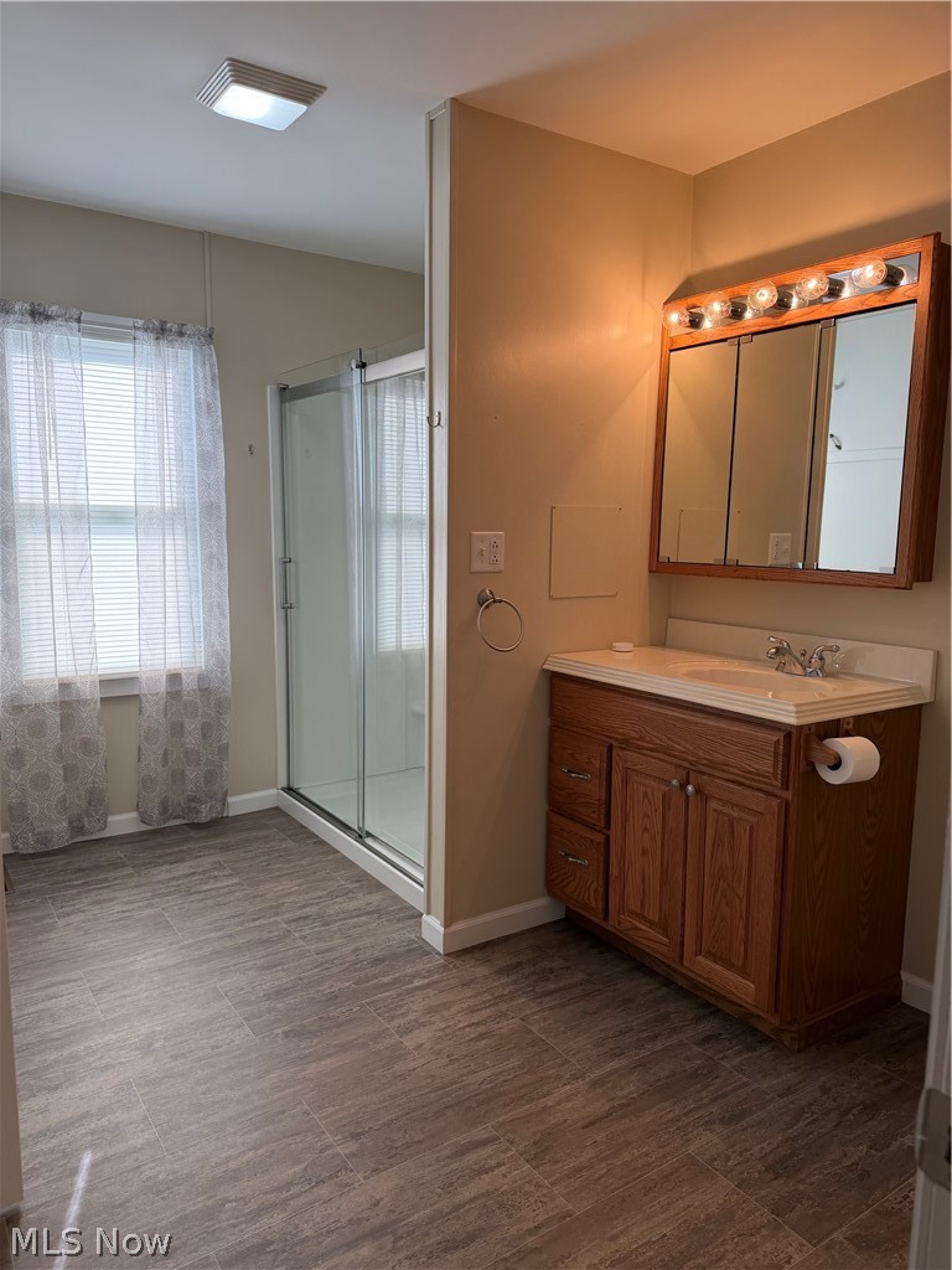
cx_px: 476
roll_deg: -1.2
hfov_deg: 56.8
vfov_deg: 71.6
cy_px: 635
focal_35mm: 24
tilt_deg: -7.3
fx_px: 880
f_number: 1.78
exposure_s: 1/171
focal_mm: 6.76
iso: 80
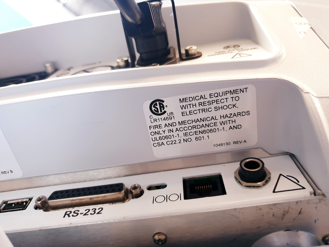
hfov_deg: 67.3
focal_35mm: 26
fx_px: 247
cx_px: 164
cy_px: 124
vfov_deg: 53.1
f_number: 1.5
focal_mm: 4.3
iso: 250
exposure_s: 1/50
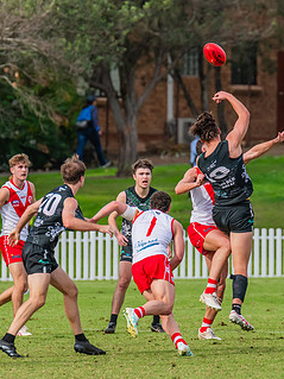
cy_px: 182
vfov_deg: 2.7
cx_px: 223
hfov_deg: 2.0
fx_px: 8067
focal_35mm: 737
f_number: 7.1
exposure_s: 1/1600
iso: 800
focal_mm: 420
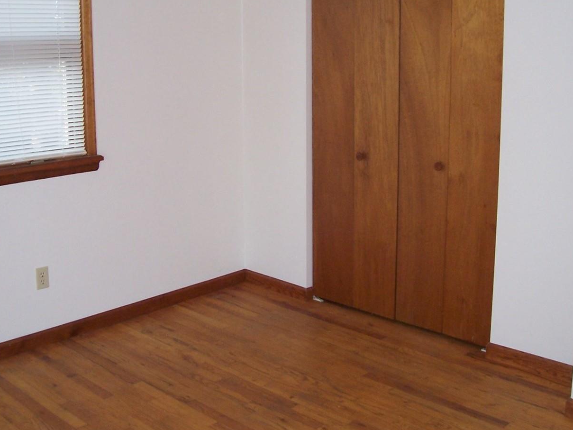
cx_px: 274
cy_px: 156
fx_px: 745
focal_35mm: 45
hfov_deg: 42.1
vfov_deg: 32.0
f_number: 2.7
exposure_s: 1/60
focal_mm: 5.6
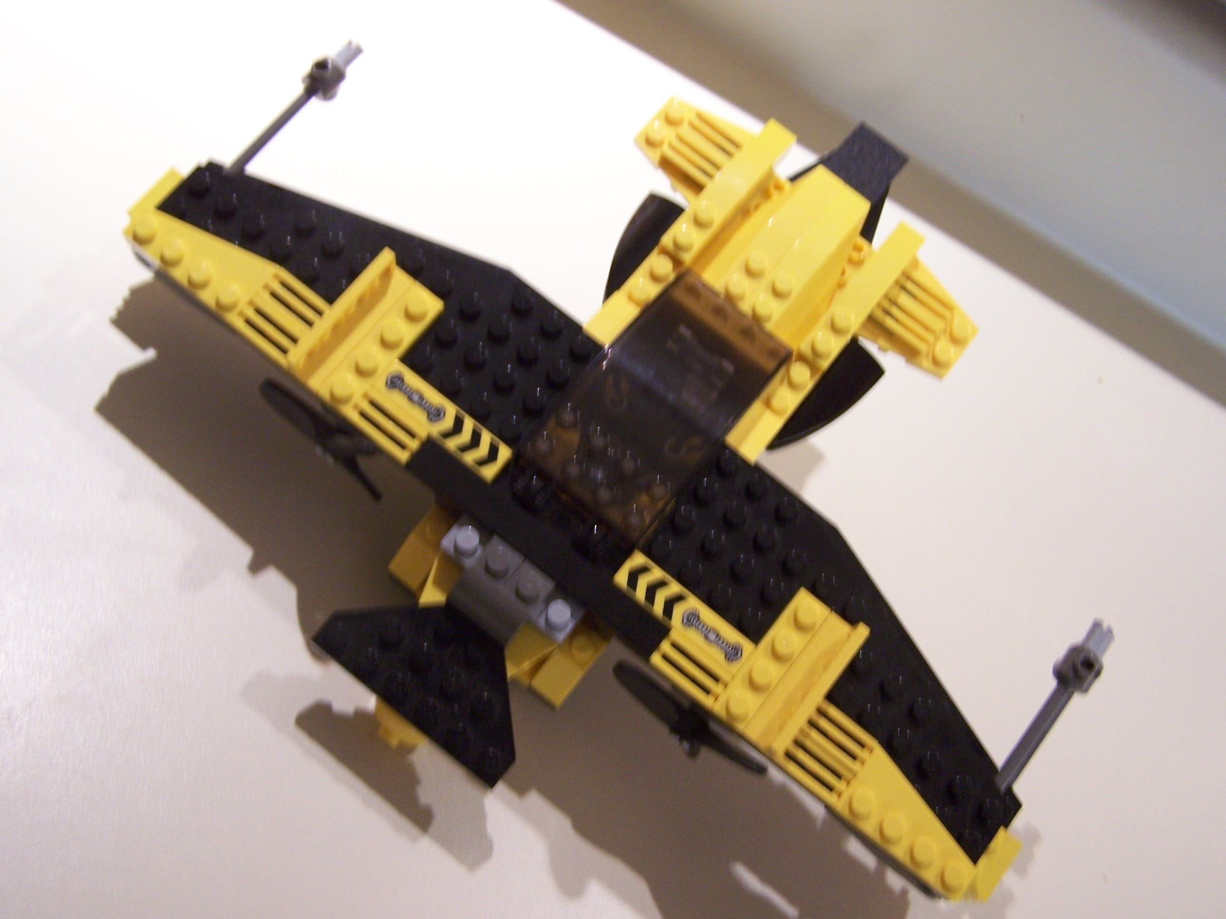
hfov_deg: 49.0
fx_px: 1346
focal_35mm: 38
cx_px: 613
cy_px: 460
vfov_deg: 37.7
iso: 140
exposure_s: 1/10
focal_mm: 6.3
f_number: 2.8
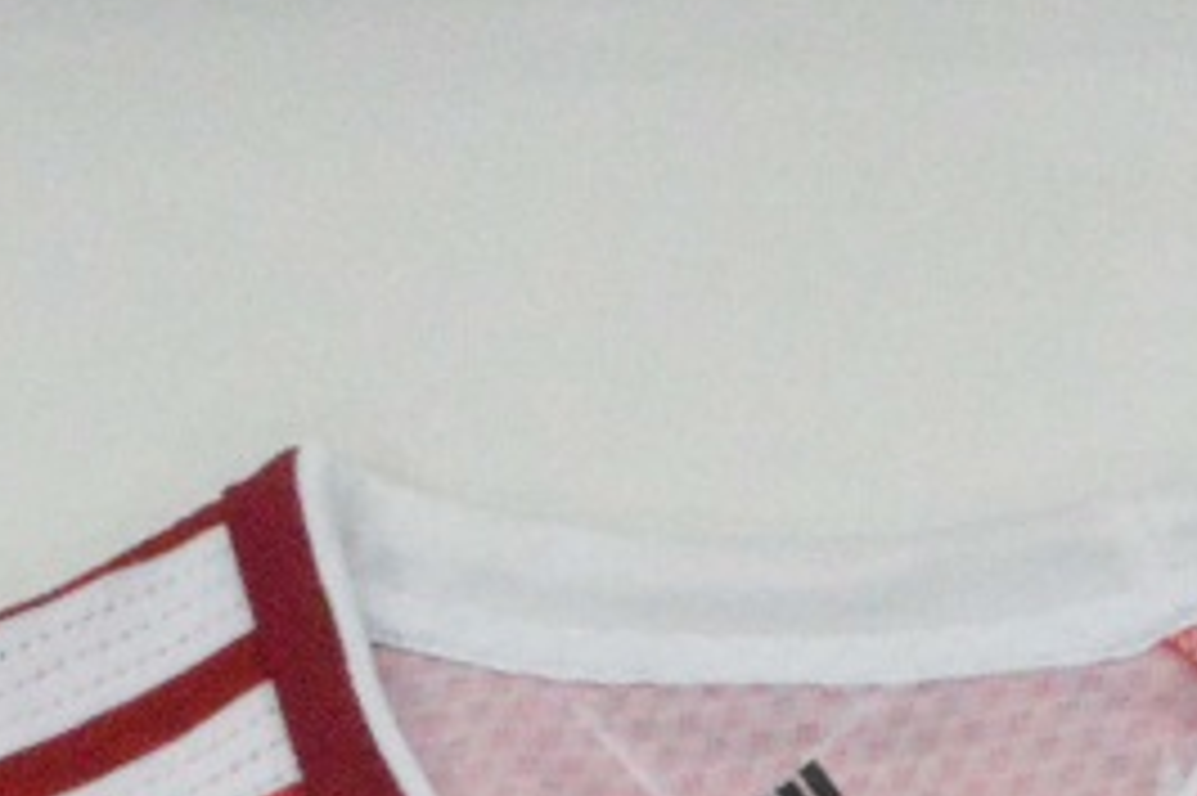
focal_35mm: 213
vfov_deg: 5.9
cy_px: 2428
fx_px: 7090
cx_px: 2135
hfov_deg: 9.2
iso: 6400
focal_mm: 21
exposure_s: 1/200
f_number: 25
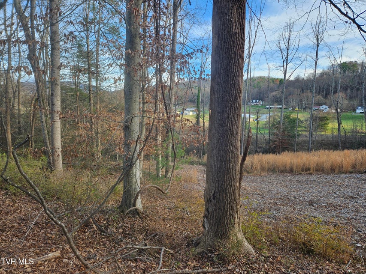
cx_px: 183
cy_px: 137
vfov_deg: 58.9
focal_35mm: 23
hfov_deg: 73.9
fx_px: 243
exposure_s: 1/199
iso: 25
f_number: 1.8
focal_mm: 5.4
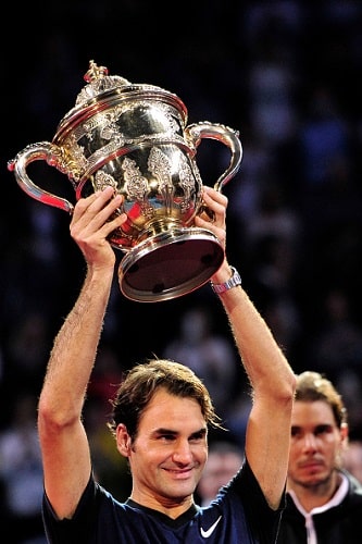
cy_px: 272
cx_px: 181
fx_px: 3019
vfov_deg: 10.3
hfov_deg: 6.9
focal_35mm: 200
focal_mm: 200
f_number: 4
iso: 3200
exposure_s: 1/1600
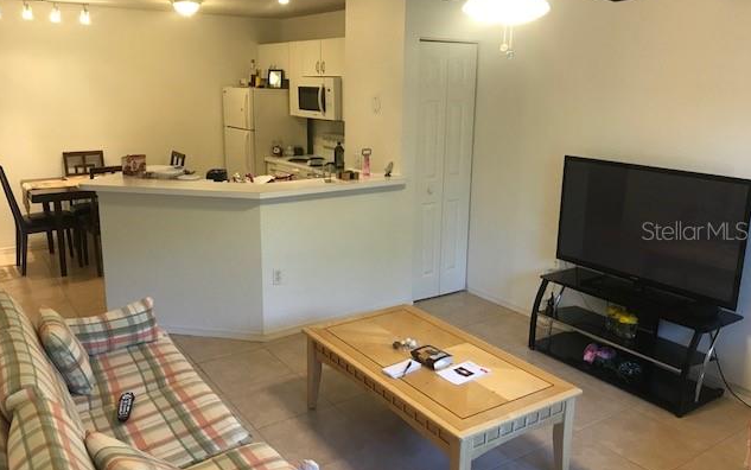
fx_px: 614
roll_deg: -0.7
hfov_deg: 62.9
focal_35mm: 30
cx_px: 374
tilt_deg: -14.2
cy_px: 230
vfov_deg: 41.9
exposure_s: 1/30
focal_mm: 3.99
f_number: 1.8
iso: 32
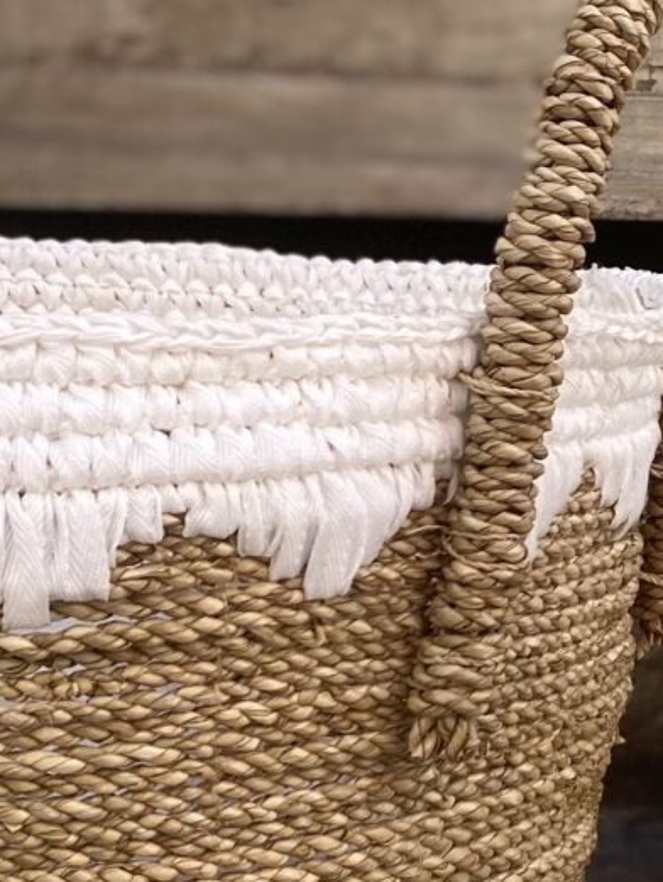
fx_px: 2603
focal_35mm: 102
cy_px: 471
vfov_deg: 19.2
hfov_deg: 13.7
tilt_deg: -4.9
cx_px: 966
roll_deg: -2.4
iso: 32
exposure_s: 1/502
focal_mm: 4.25
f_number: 1.8
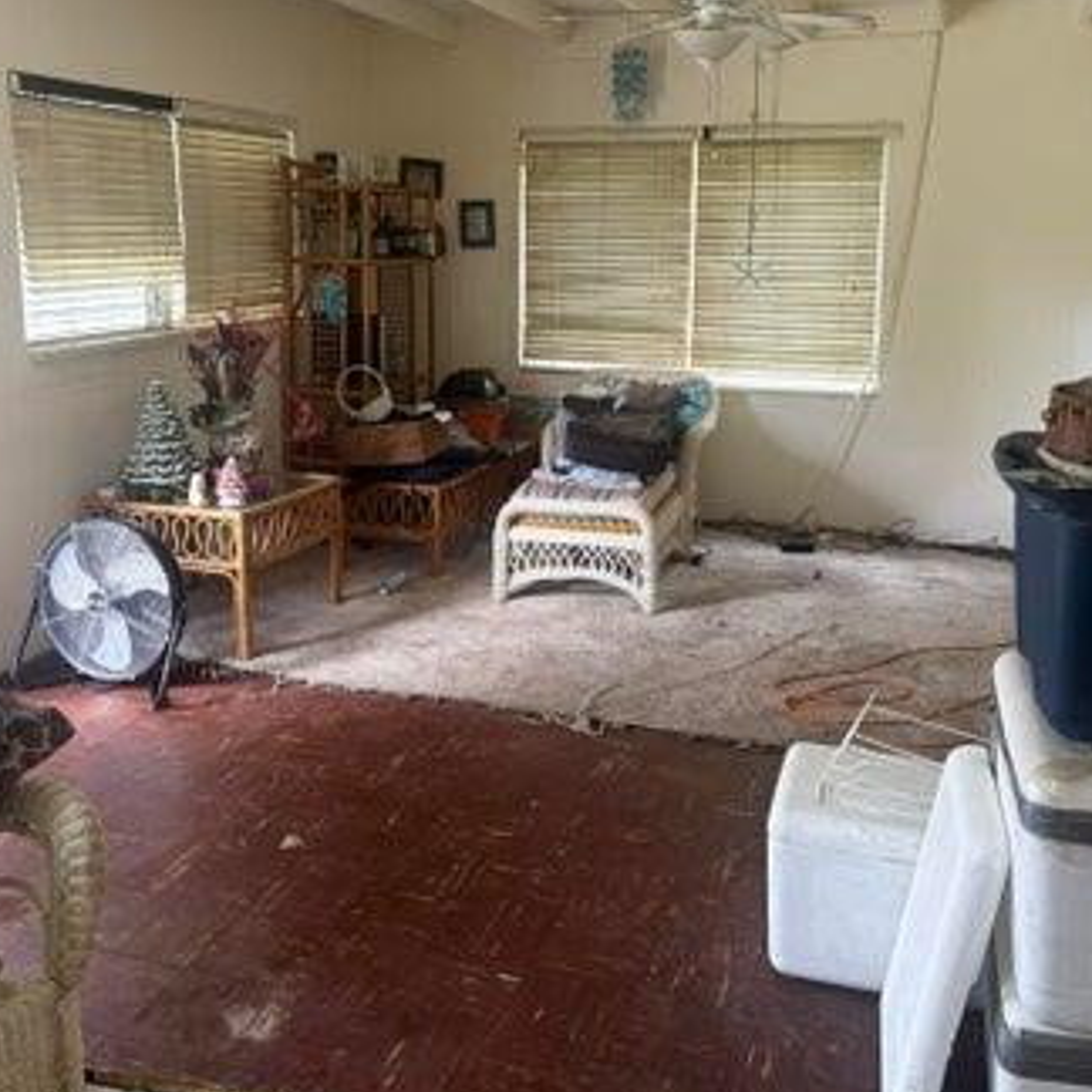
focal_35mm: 34
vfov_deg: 48.0
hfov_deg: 48.4
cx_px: 553
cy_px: 415
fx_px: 1213
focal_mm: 5.96
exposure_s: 1/85
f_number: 1.6
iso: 125
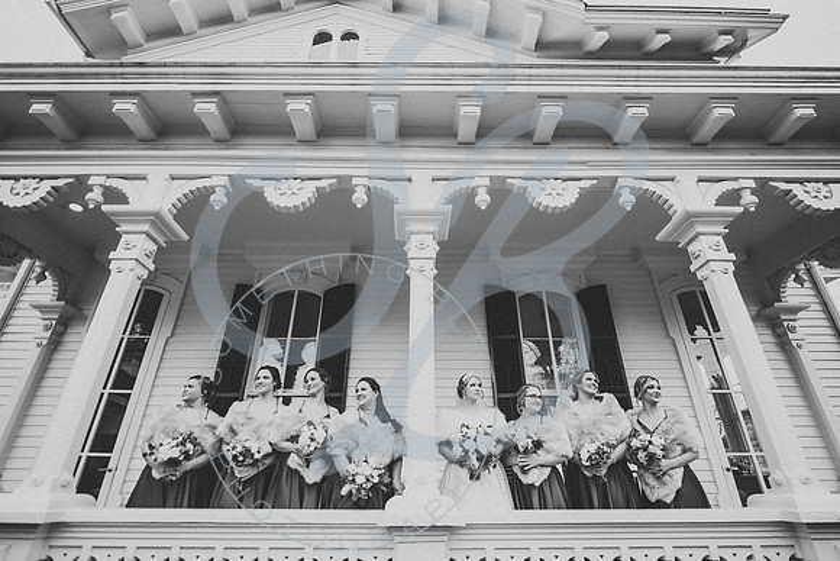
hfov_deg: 90.6
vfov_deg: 68.0
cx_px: 420
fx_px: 415
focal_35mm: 18
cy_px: 280
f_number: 2.8
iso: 200
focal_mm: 17
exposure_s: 1/640
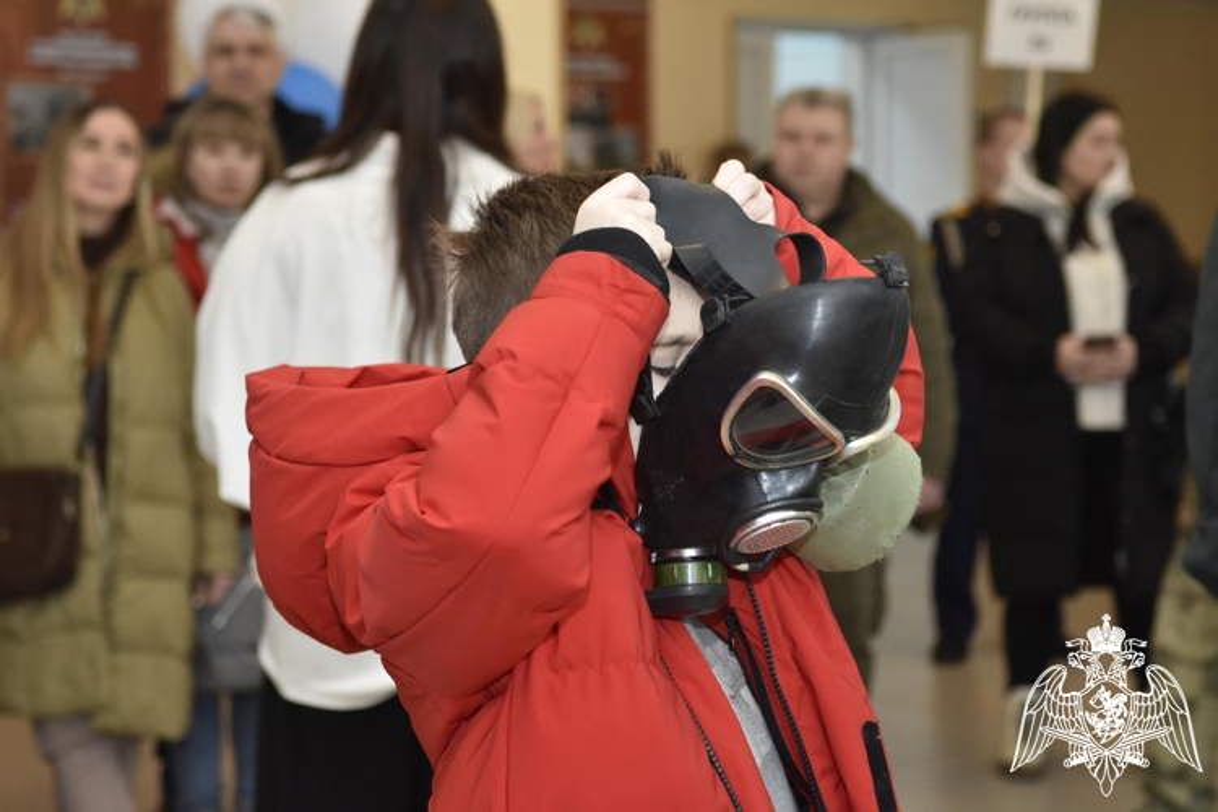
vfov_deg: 17.5
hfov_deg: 26.0
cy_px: 406
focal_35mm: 78
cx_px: 609
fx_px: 2639
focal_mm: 52
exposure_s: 1/200
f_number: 4
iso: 800
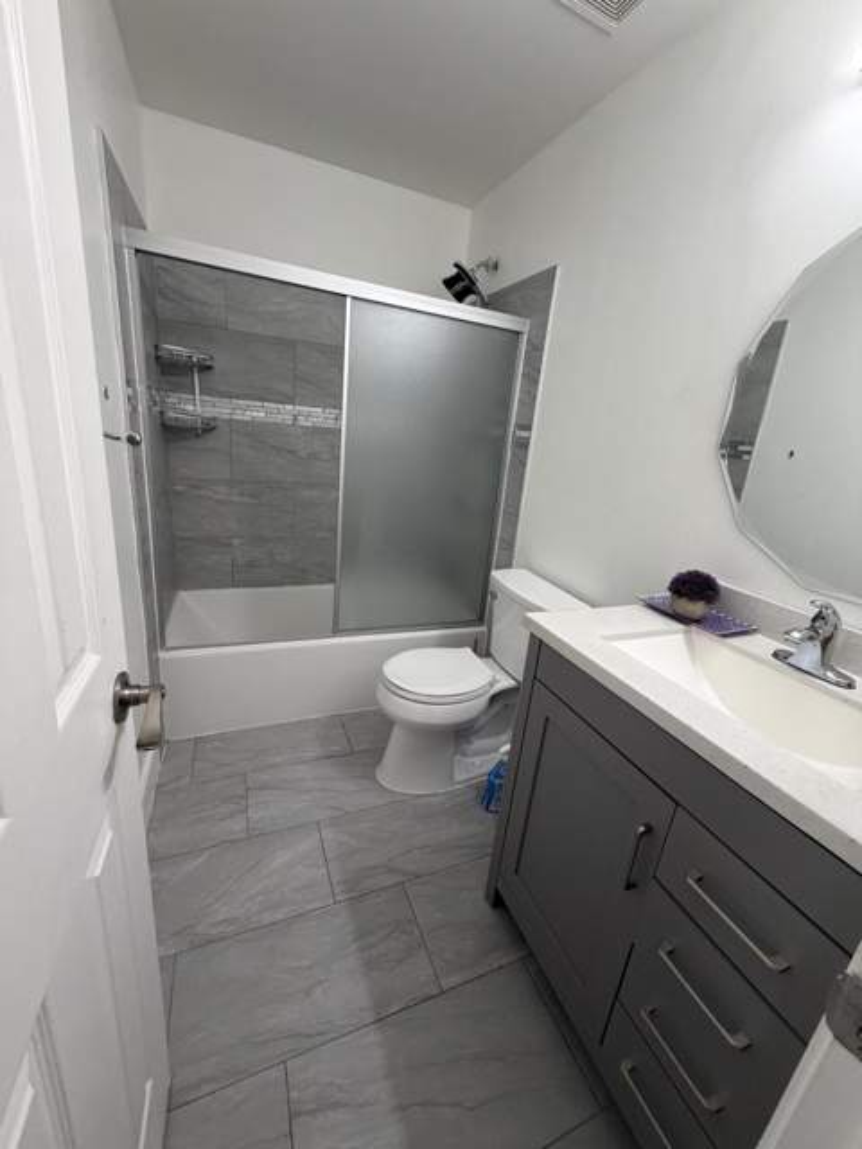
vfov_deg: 102.1
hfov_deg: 85.7
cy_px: 574
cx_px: 431
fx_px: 465
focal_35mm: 14
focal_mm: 2.22
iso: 320
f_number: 2.2
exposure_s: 1/120
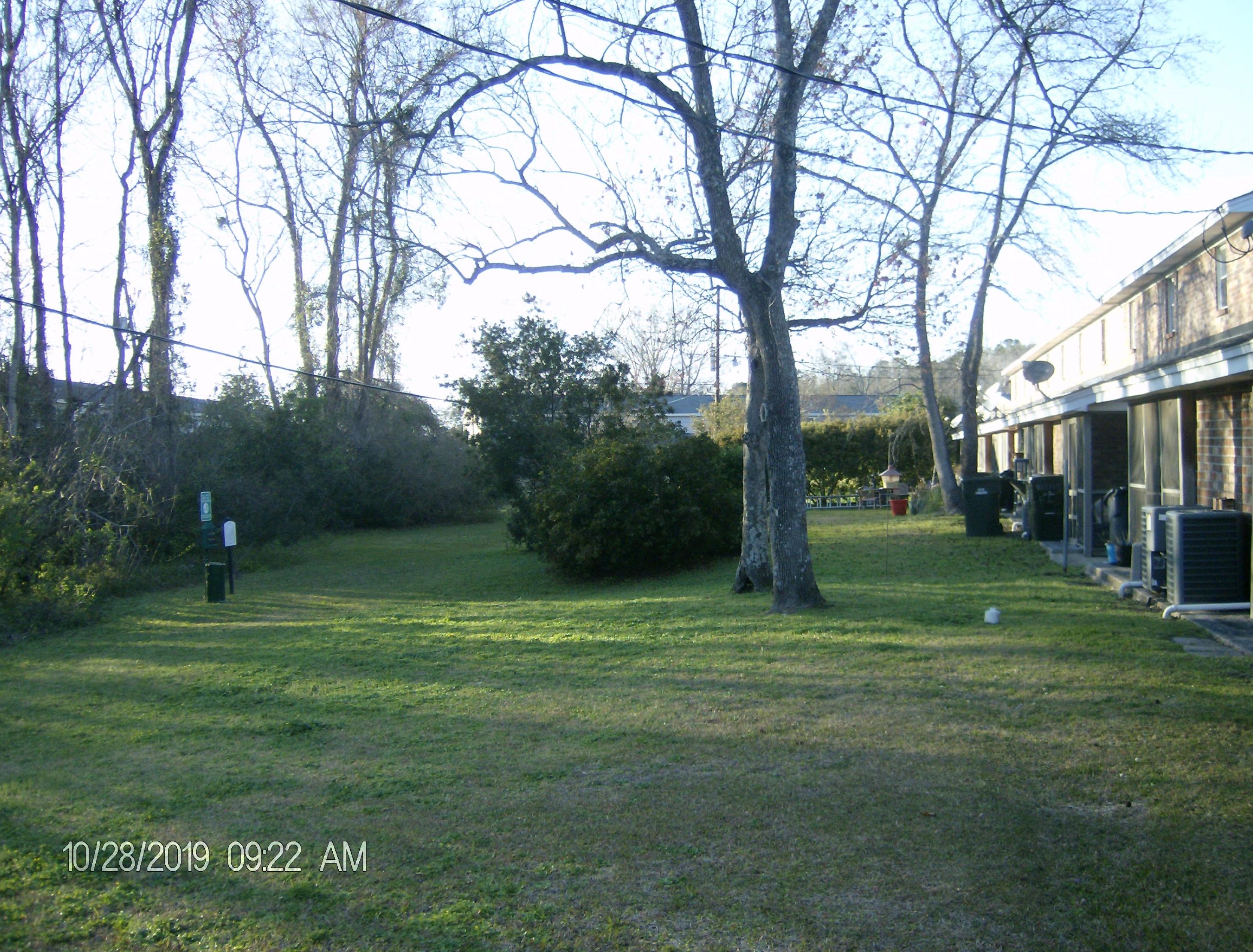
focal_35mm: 37
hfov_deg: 49.9
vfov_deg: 39.0
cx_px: 629
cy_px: 479
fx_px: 1346
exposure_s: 1/253
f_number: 2.8
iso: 100
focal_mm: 6
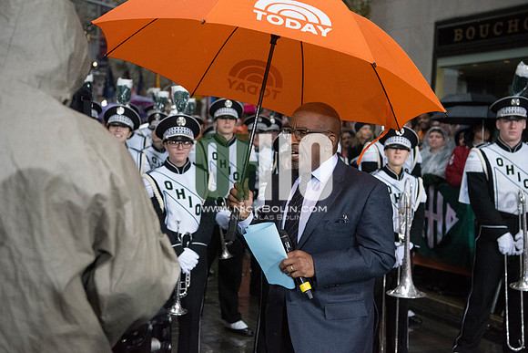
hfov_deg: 38.2
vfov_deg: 26.0
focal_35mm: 52
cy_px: 176
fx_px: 763
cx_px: 264
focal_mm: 52
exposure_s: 1/2500
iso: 10000
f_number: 4
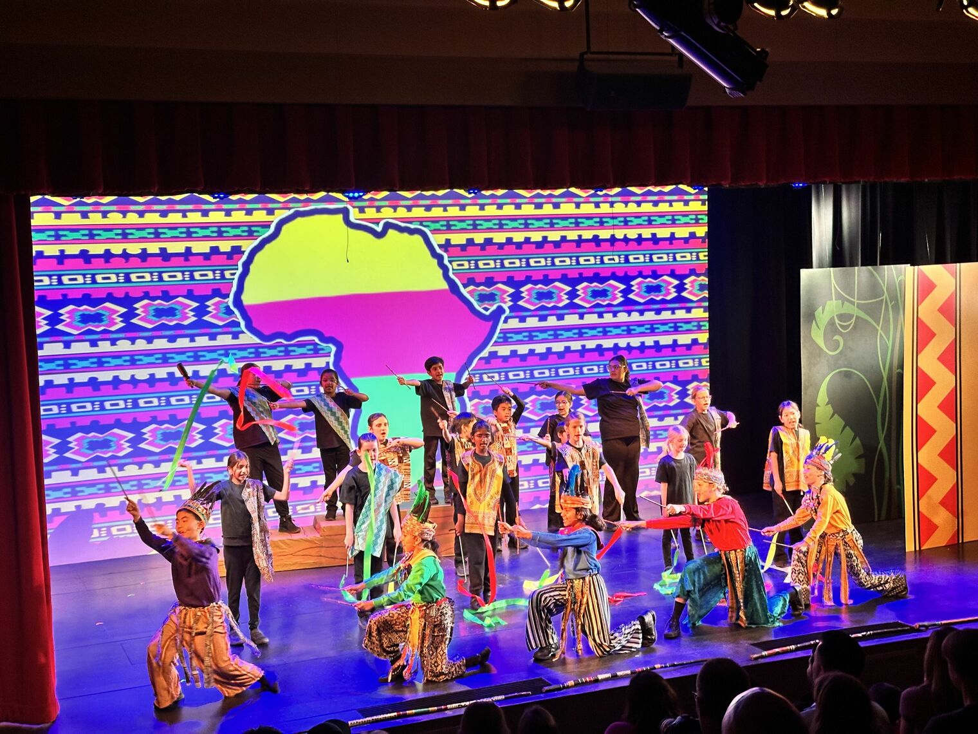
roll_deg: +2.1
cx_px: 489
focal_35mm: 48
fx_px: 1356
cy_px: 367
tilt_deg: -5.5
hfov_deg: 39.7
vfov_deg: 30.3
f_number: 1.78
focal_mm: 6.86
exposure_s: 1/60
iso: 160
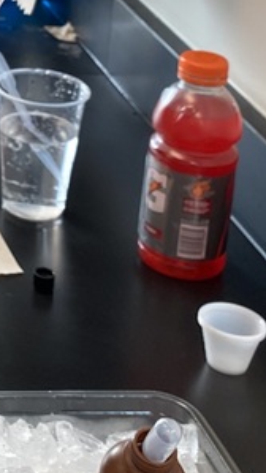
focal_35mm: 97
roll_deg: +0.3
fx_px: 1217
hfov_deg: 10.9
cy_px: -76
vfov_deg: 20.7
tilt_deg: -15.0
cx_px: -328
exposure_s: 1/120
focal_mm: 4.25
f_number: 1.8
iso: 80
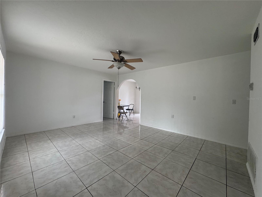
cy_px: 98
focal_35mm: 14
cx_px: 131
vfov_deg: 85.7
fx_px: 106
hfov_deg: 102.1
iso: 200
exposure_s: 1/120
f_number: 2.2
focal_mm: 2.22
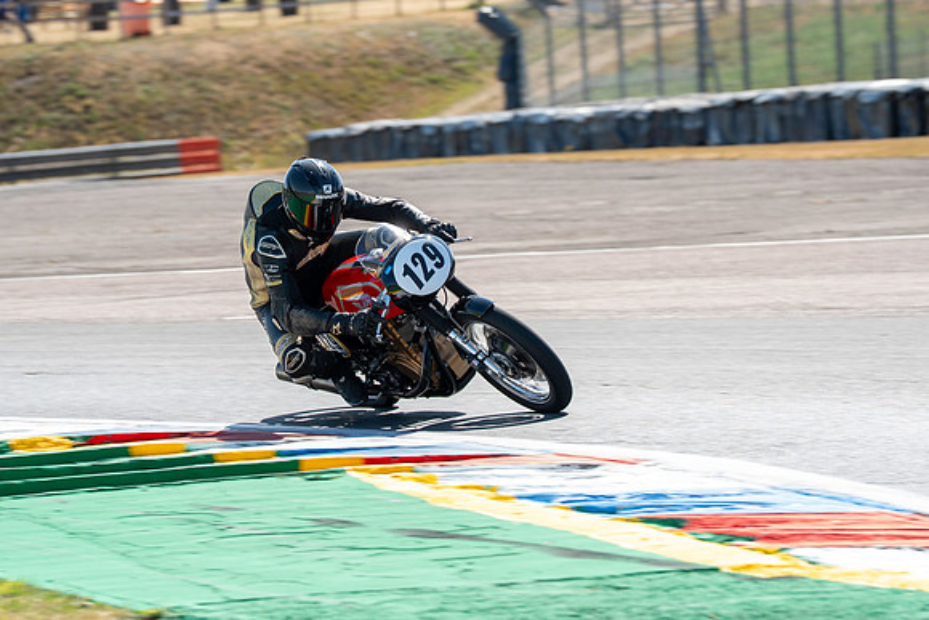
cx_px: 392
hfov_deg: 8.1
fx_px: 6584
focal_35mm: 255
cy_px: 290
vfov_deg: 5.4
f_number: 6.3
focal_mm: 200
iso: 160
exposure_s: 1/320
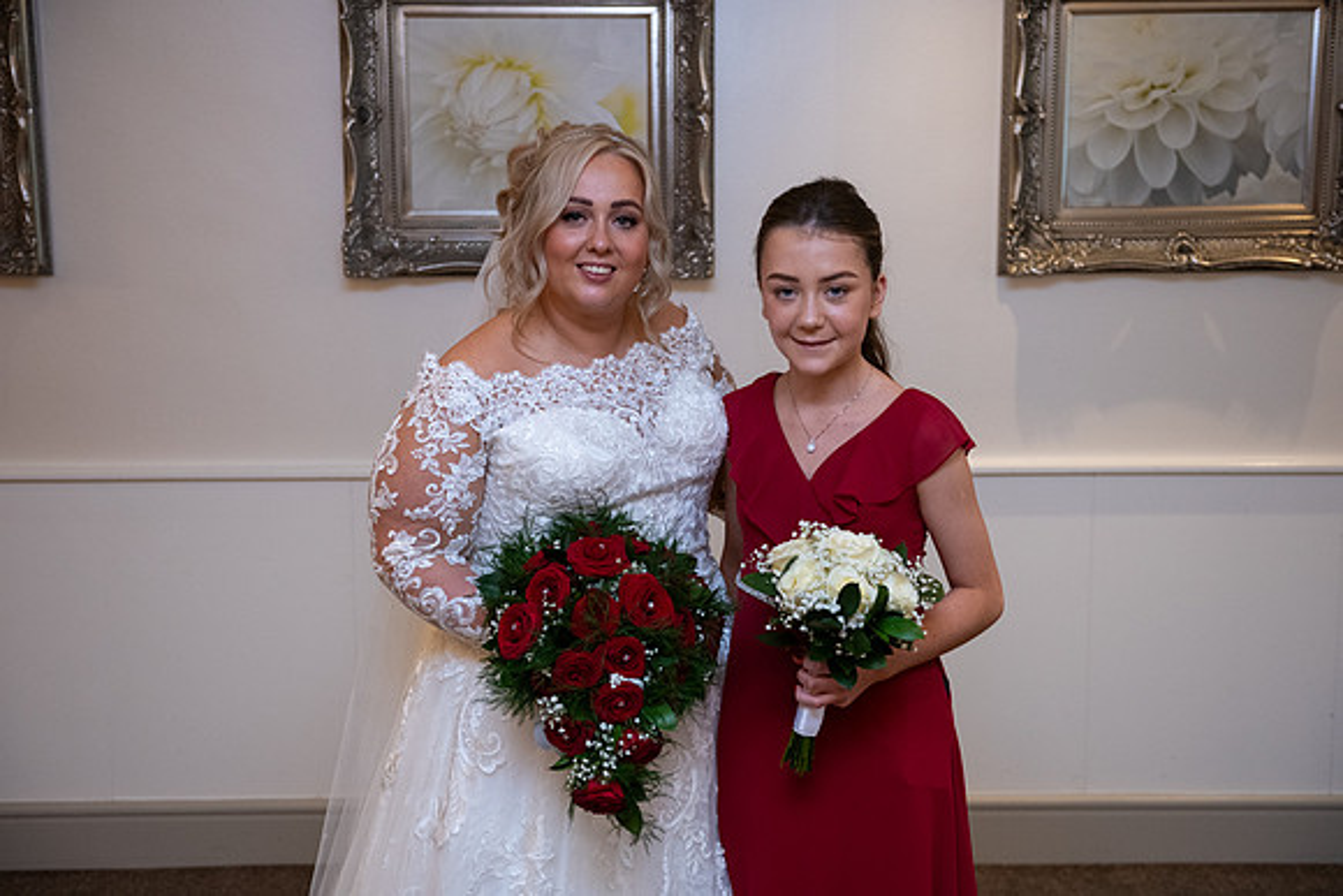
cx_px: 672
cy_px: 448
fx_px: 1866
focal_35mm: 50
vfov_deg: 27.0
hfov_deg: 39.6
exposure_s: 1/160
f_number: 3.5
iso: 1000
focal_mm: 50
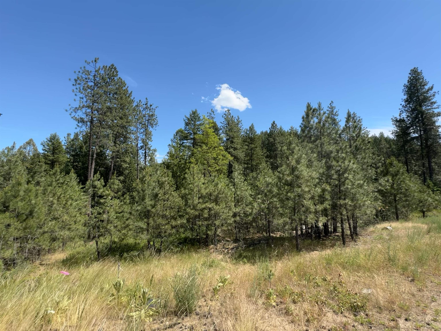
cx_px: 220
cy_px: 166
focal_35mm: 14
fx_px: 178
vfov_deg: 85.7
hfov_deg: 102.1
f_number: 2.2
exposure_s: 1/849
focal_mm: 2.22
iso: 50
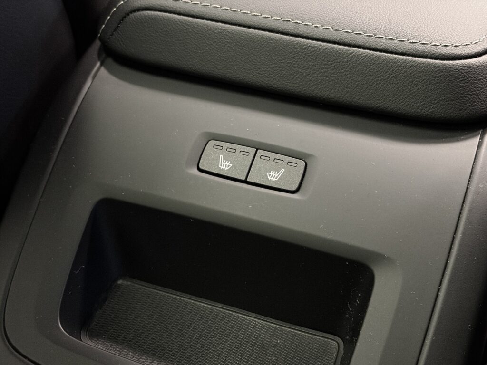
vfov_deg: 28.0
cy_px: 182
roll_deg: +1.3
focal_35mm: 52
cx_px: 244
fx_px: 732
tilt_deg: -41.8
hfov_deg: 36.8
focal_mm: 5.96
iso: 500
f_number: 1.6
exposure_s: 1/21
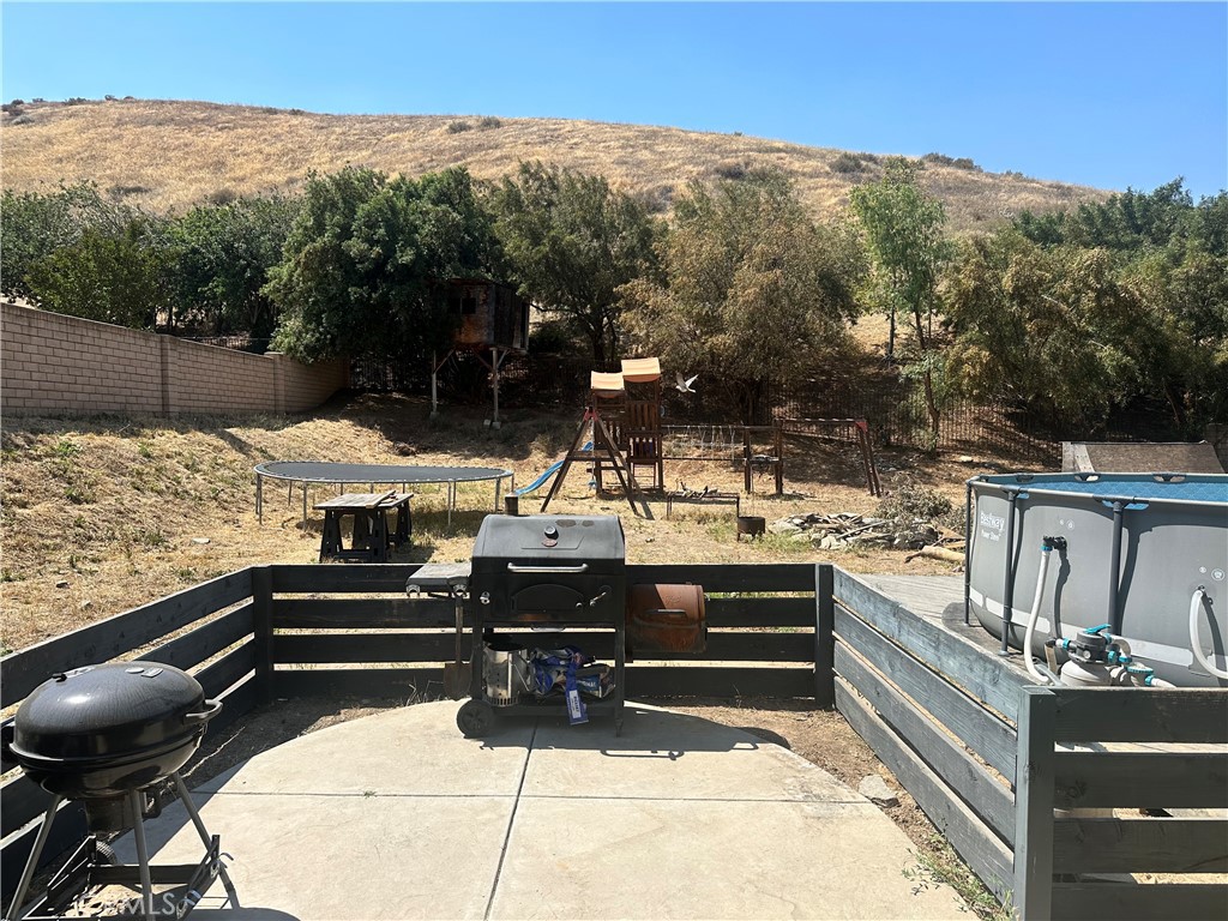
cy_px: 460
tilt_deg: -1.5
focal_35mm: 24
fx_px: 851
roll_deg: -0.5
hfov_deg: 71.6
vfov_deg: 56.8
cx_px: 614
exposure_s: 1/3472
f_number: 1.78
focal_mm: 6.86
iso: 80
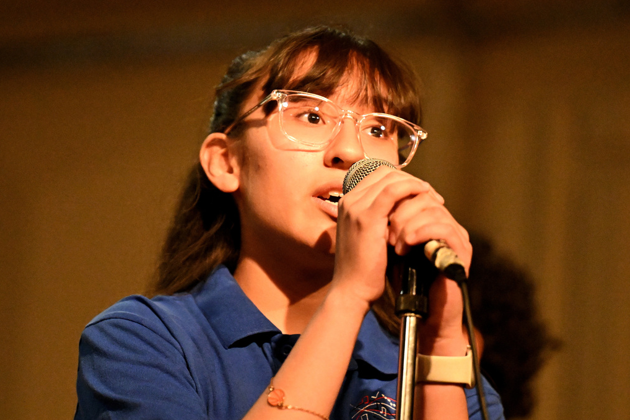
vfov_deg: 4.6
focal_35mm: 302
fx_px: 5285
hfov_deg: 6.8
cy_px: 210
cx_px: 313
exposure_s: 1/1000
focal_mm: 200
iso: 10000
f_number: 2.8
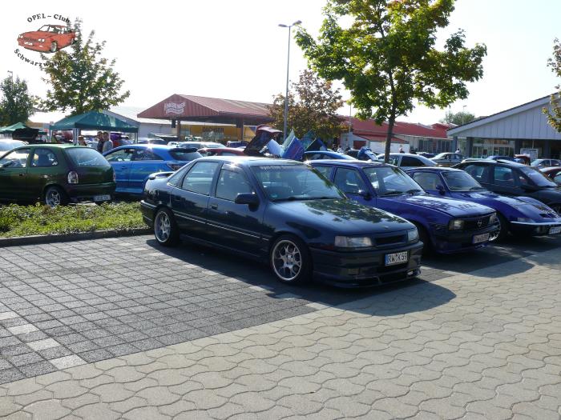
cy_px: 210
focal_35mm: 35
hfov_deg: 52.6
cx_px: 280
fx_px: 567
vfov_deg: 40.7
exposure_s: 1/320
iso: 100
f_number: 5.6
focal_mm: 7.4
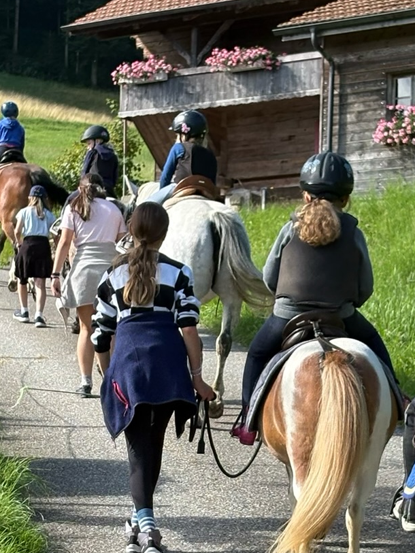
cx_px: 205
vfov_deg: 15.0
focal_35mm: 131
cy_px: 422
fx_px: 2093
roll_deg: -1.4
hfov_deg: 11.3
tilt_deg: +4.5
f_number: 1.6
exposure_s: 1/1484
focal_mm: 5.96
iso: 50
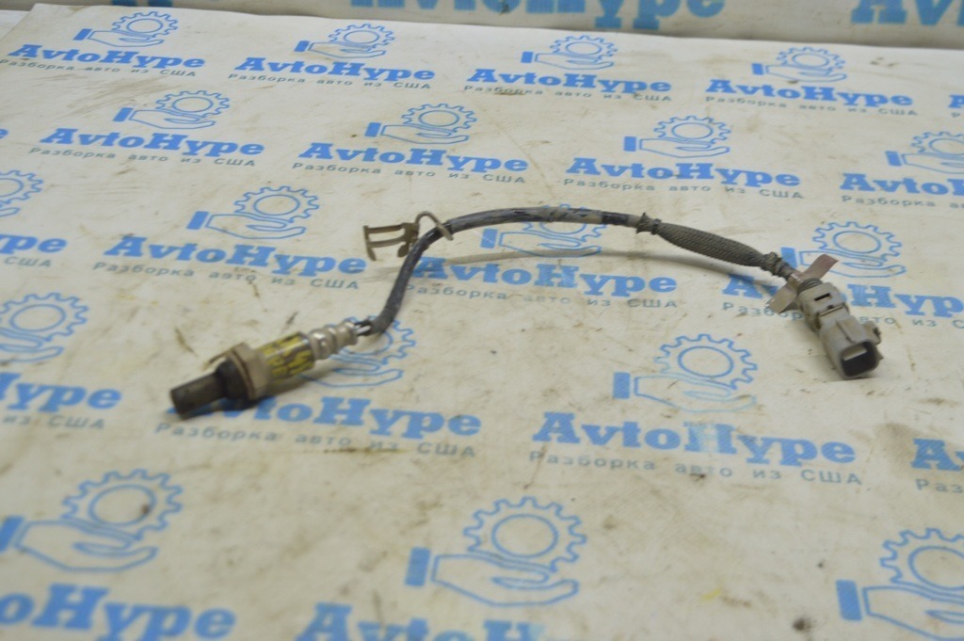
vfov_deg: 26.4
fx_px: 1365
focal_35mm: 51
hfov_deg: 38.9
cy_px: 320
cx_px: 482
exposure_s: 1/40
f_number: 5.6
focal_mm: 34
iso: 400
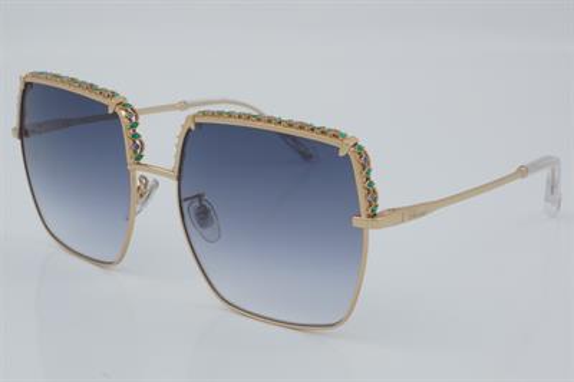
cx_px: 287
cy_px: 191
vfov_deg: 18.2
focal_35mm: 75
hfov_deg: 27.0
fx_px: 1195
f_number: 32
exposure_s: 1/4
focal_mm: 50
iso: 100
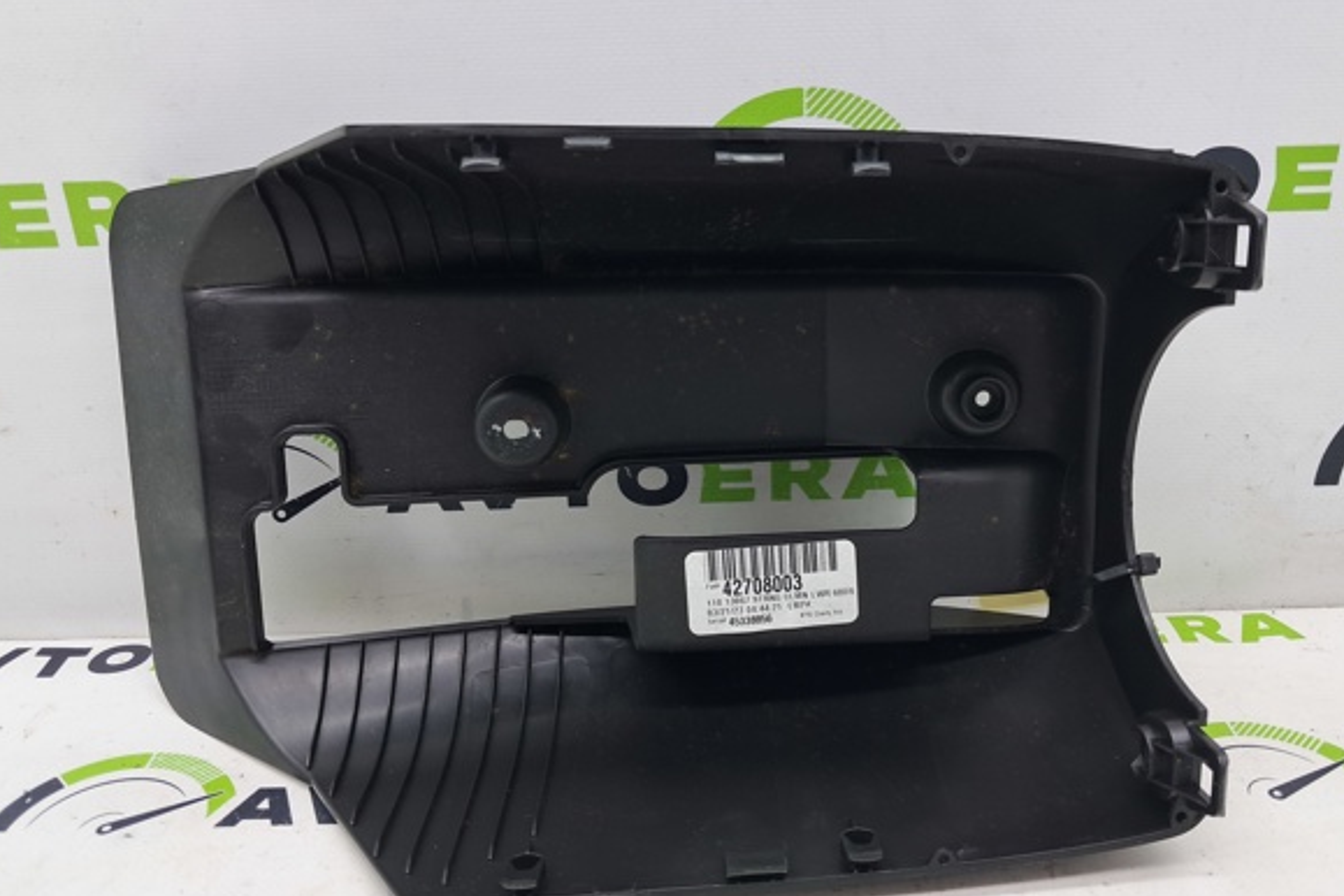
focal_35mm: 31
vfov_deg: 42.3
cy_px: 463
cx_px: 722
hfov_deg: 60.2
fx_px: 1157
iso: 50
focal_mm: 4
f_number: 1.8
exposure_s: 1/50
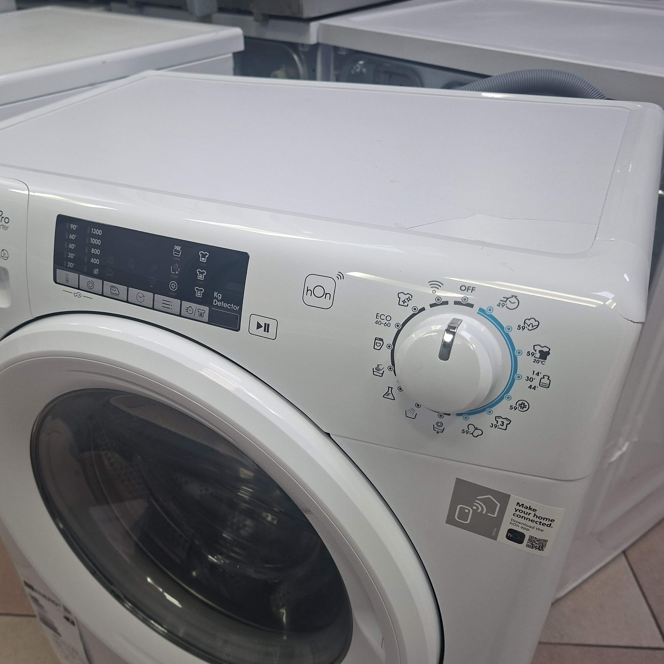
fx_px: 608
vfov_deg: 57.3
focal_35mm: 28
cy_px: 325
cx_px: 237
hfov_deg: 56.4
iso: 160
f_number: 1.8
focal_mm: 5.54
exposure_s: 1/100
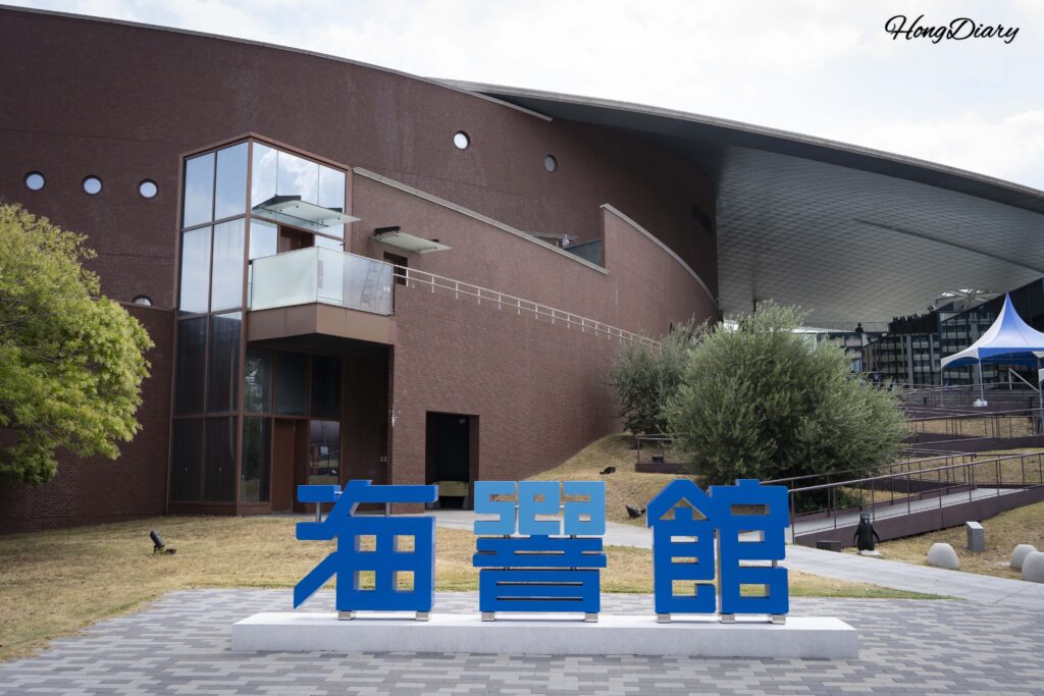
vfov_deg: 42.3
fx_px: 899
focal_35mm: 31
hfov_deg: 60.3
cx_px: 522
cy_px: 348
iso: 100
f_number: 8
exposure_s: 1/100
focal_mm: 31
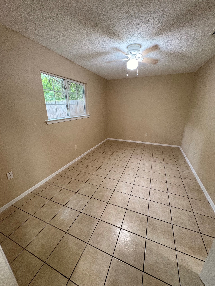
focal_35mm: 14
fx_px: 116
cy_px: 143
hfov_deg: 85.7
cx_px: 108
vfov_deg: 102.1
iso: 500
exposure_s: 1/60
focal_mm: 2.22
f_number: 2.2
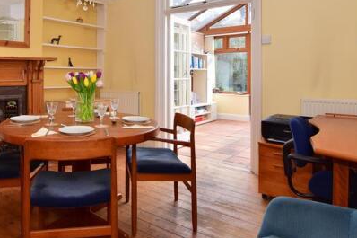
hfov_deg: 63.8
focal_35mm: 28
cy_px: 72
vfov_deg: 44.8
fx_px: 282
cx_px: 133
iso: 400
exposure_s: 1/100
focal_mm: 11.5
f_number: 7.1
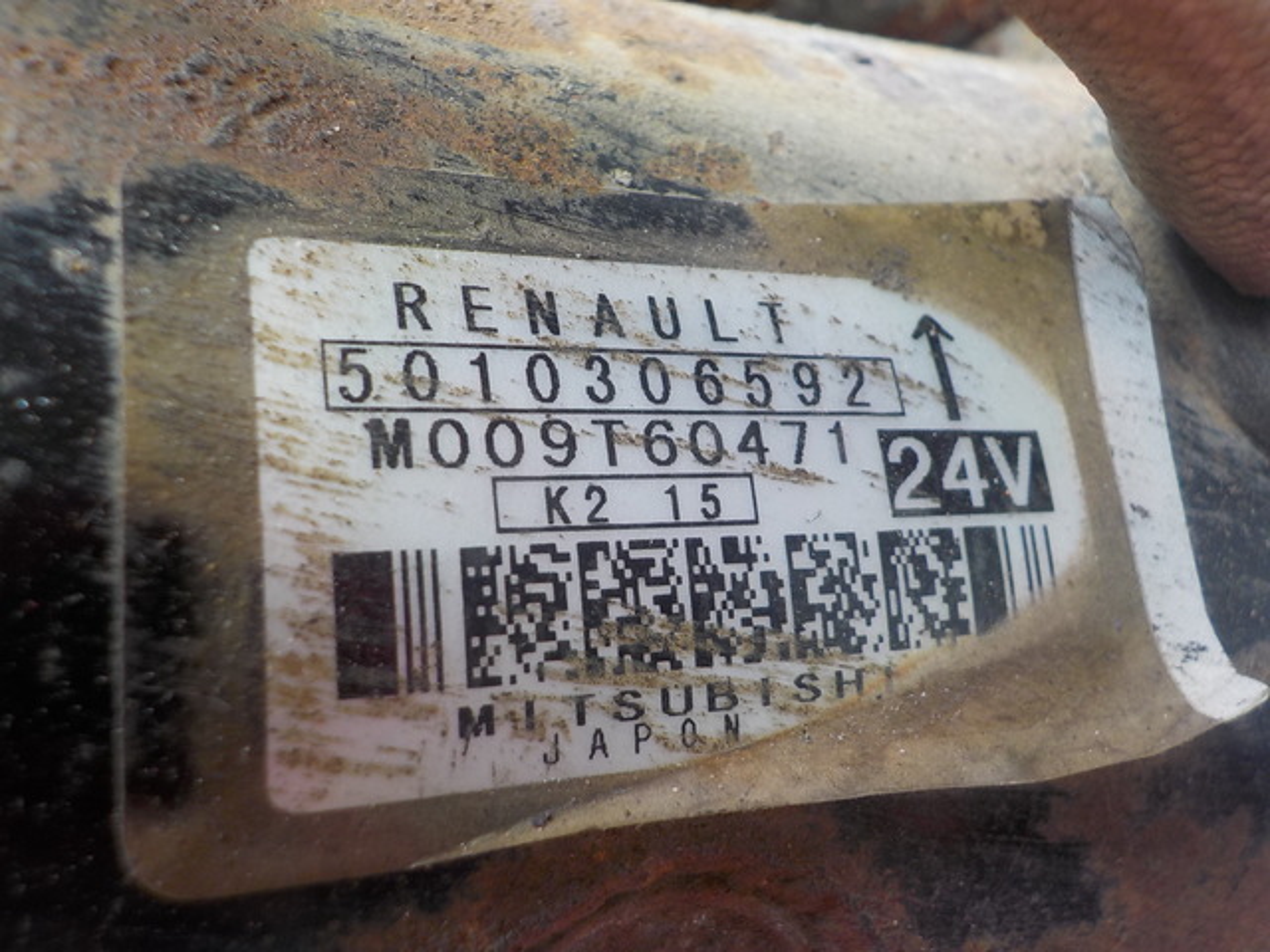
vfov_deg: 46.8
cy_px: 476
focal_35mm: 30
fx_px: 1101
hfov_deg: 60.0
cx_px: 635
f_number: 3.3
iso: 125
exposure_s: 1/40
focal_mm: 4.1
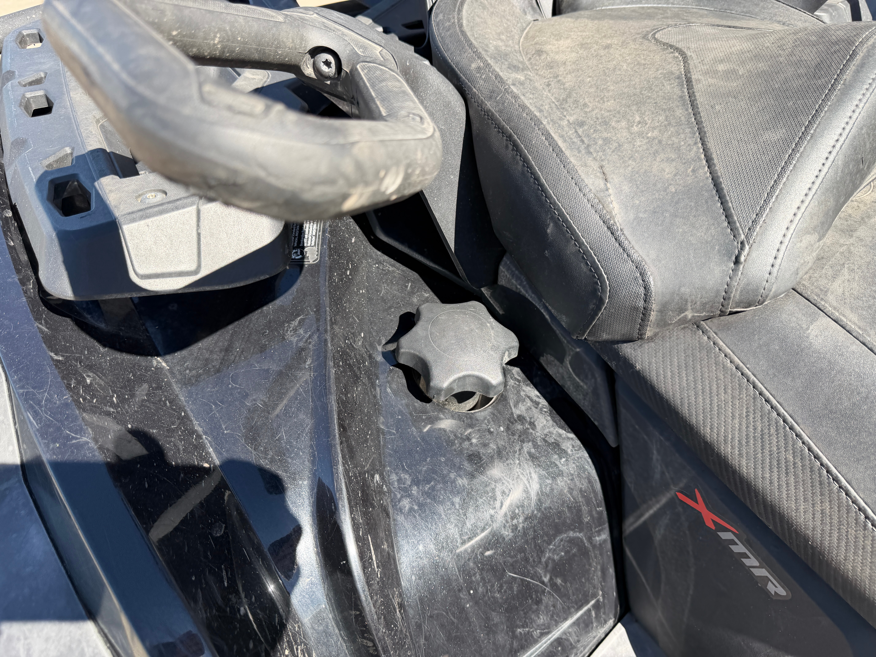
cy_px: 328
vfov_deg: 56.8
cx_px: 438
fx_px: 607
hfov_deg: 71.6
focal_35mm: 24
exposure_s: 1/1032
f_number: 1.78
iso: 80
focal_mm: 6.76
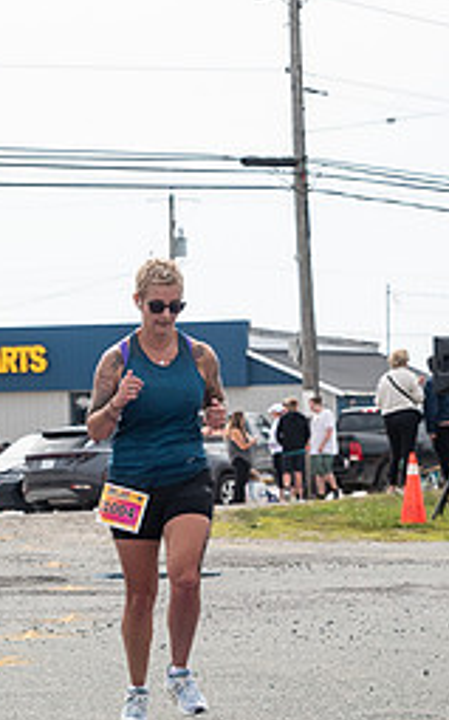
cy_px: 390
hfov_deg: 8.2
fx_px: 3118
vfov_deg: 13.2
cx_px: 126
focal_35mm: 159
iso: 800
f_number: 4
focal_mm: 52
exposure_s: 1/3200
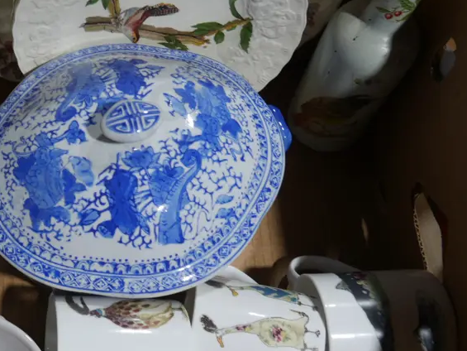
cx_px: 69
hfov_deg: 32.0
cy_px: 176
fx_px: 783
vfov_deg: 25.2
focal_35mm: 58
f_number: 3.6
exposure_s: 1/100
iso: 200
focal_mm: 16
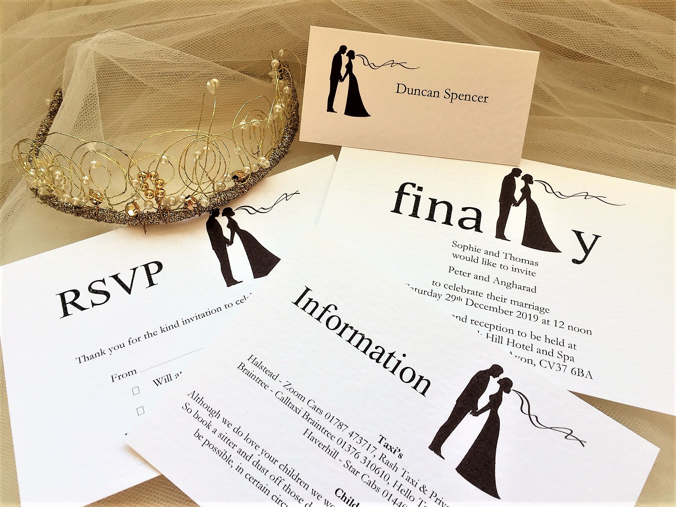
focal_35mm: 29
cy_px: 254
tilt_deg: -55.5
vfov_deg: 48.2
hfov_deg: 61.7
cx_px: 338
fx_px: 566
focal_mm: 4.15
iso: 32
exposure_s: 1/100
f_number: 2.2
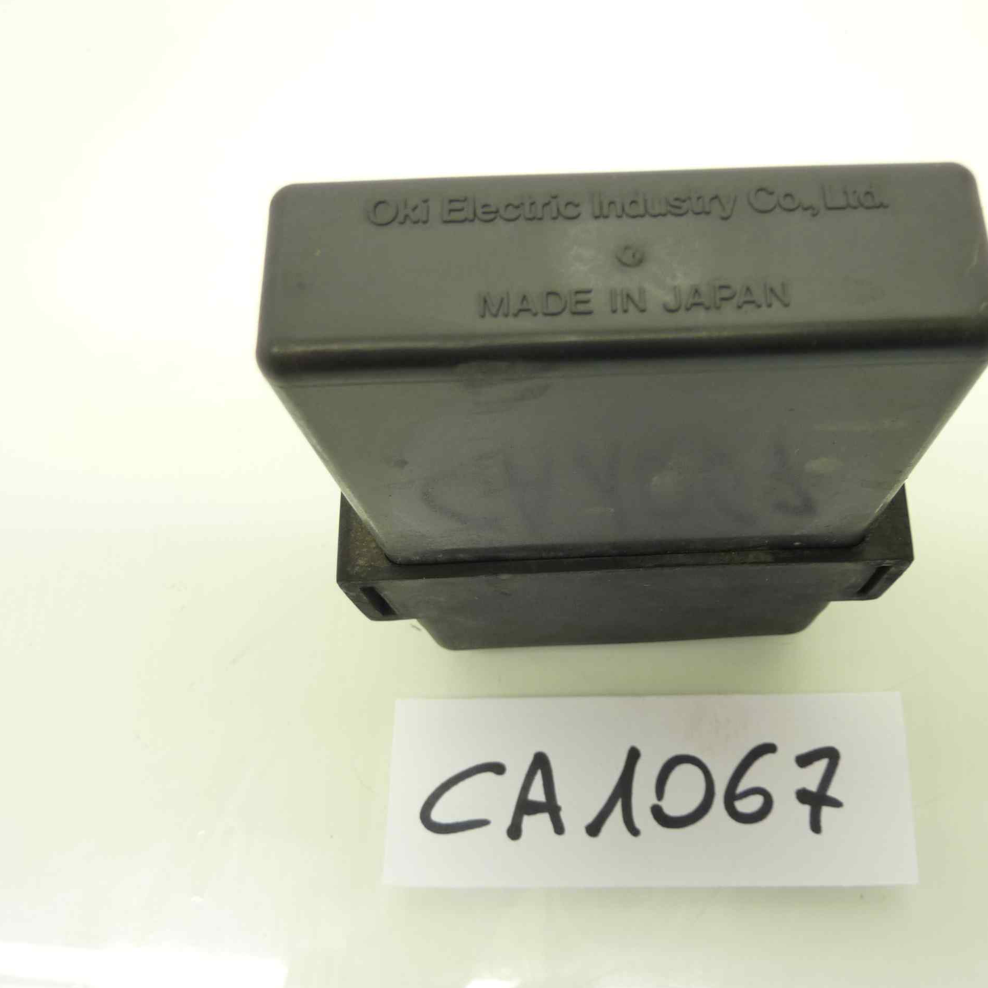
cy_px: 491
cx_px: 619
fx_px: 969
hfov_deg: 53.4
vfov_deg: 54.0
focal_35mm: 30
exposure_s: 1/15
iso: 125
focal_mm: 4.1
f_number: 3.3
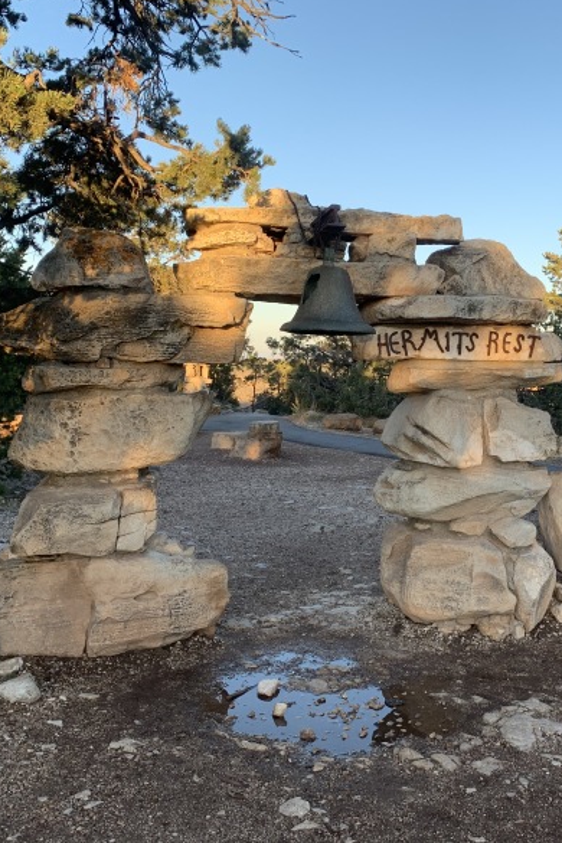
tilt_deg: -3.1
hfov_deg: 35.3
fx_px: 866
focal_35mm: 37
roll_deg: -0.4
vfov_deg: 51.9
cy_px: 414
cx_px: 405
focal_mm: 4.25
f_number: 1.8
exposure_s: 1/185
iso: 25
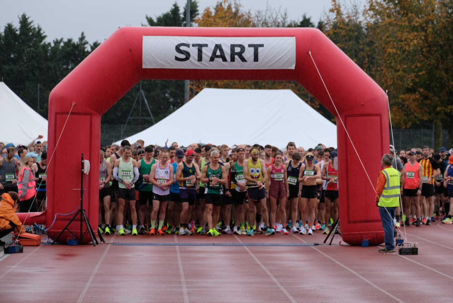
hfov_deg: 11.4
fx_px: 2279
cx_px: 226
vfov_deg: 7.6
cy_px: 152
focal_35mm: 181
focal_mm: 120.6
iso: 800
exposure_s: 1/220
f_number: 5.8
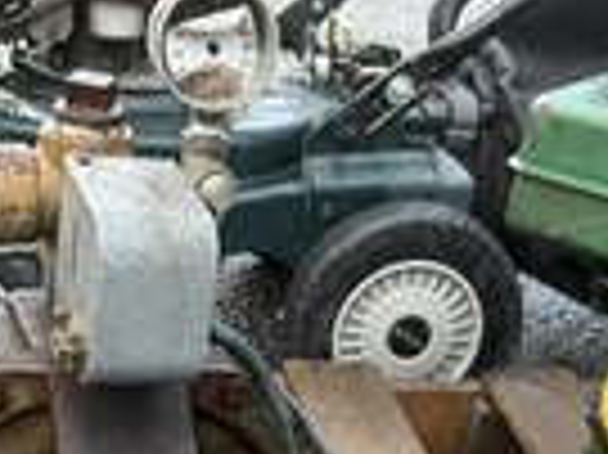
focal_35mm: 86
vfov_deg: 15.8
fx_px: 1509
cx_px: 216
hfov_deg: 22.7
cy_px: 670
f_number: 1.8
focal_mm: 3
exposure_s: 1/122
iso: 25
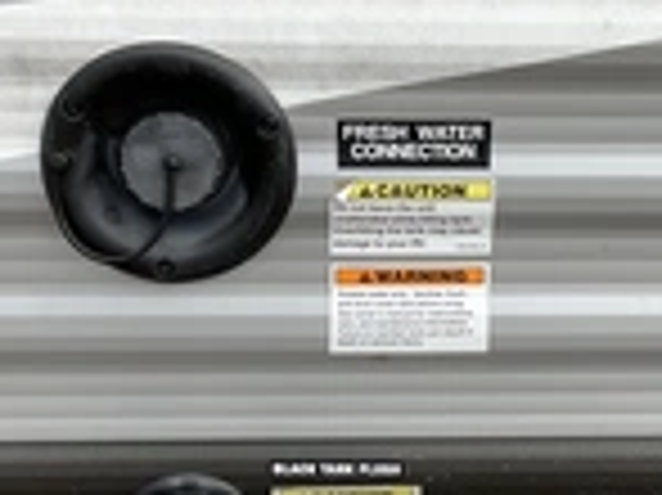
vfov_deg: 18.6
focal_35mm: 79
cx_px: 392
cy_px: 342
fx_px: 1510
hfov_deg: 24.7
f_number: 1.8
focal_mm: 3
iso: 25
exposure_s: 1/353
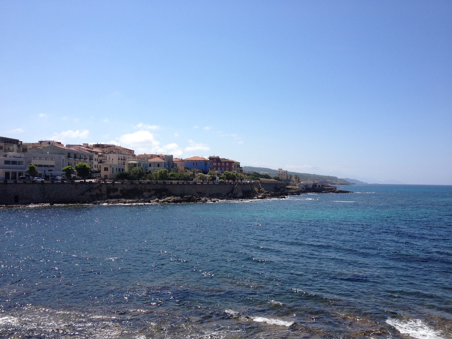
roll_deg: -0.4
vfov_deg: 40.7
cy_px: 170
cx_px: 226
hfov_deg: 52.6
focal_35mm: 35
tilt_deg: -0.8
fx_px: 457
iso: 50
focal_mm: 4.28
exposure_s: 1/2208
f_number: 2.4
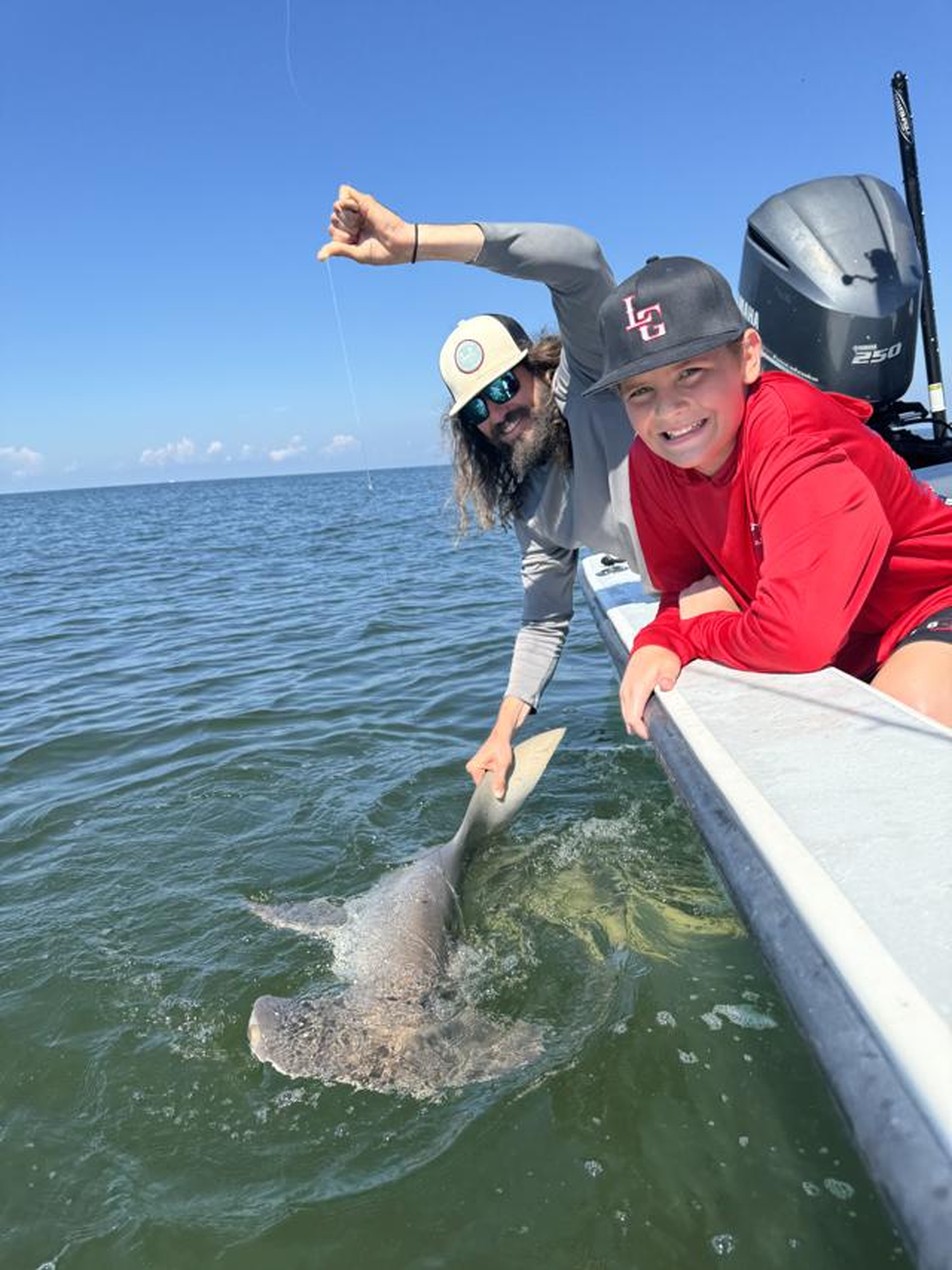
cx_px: 476
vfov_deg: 71.6
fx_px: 880
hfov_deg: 56.8
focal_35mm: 24
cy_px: 635
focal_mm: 6.76
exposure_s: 1/3802
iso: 80
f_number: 1.78
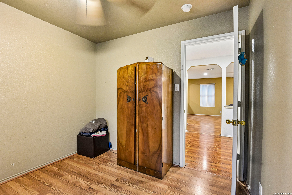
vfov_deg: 73.7
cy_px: 98
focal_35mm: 16
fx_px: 130
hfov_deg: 96.7
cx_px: 146
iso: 5000
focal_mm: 16
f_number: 8
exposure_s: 1/15
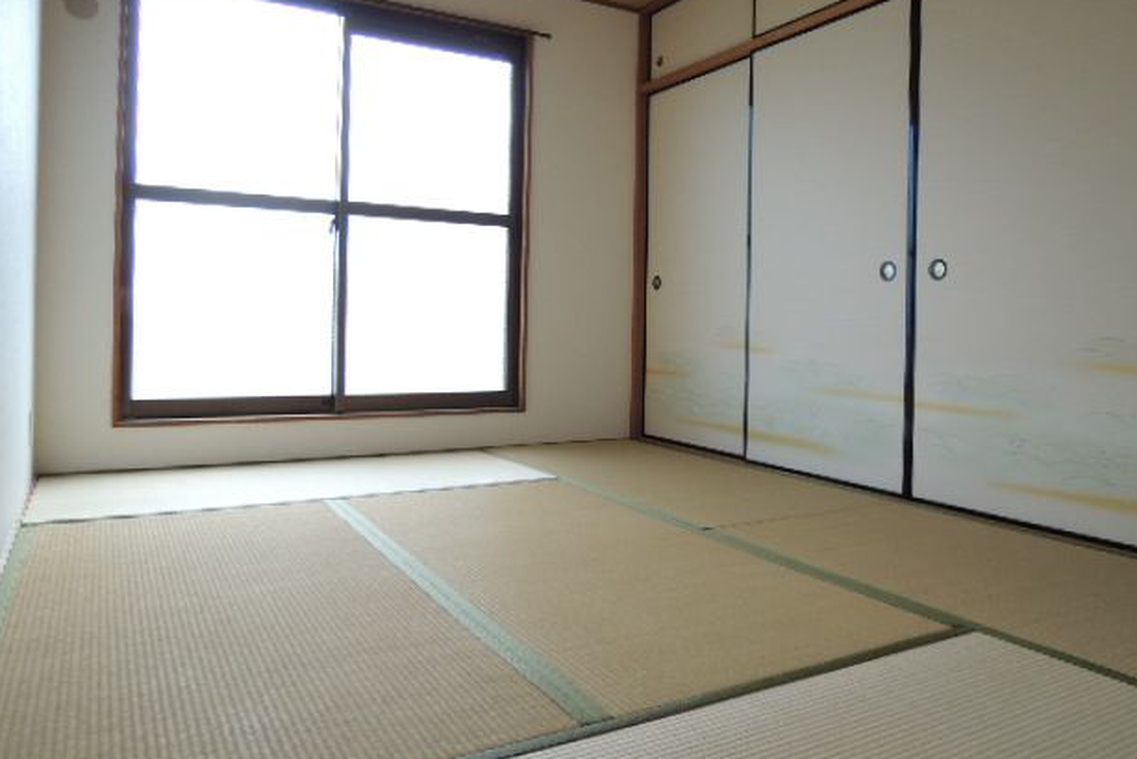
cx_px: 587
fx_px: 822
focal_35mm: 26
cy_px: 328
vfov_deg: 49.5
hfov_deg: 69.3
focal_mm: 4.3
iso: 100
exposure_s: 1/125
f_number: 2.2
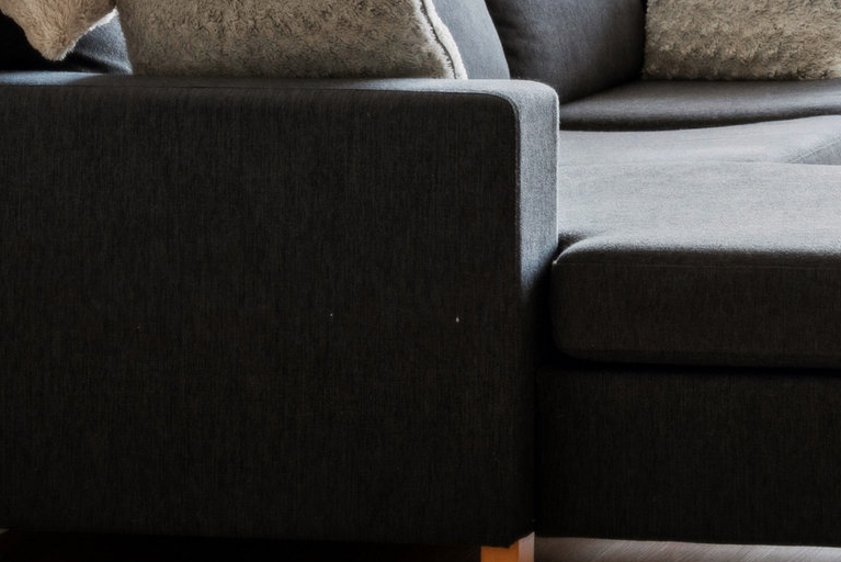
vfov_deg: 10.3
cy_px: -265
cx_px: 1337
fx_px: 3015
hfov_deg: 14.6
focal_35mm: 129
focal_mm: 33
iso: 800
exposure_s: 1/40
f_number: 11
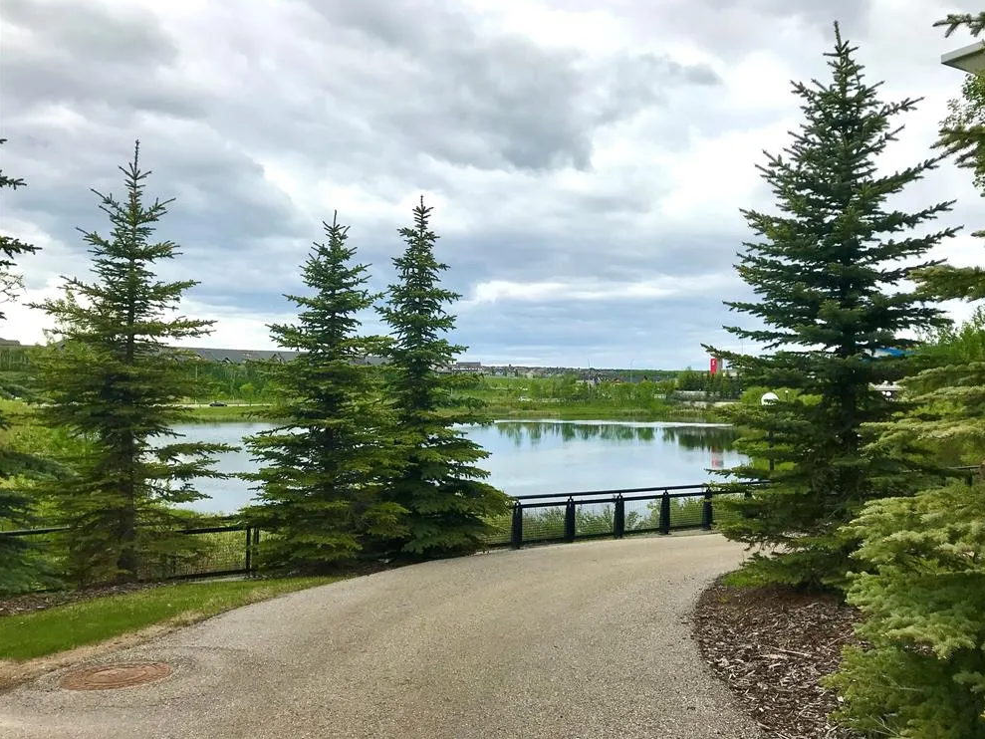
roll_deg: -0.2
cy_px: 359
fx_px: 825
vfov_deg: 48.2
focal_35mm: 29
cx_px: 508
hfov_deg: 61.6
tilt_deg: +2.3
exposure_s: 1/2817
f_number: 1.8
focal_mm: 3.99
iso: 20
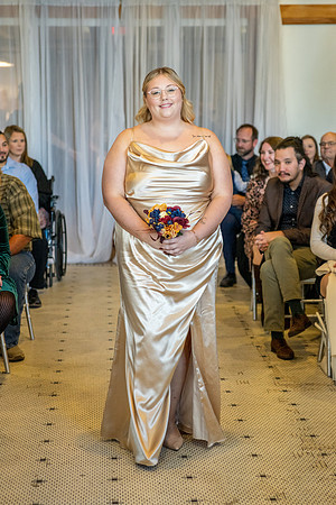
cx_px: 168
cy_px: 252
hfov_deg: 19.5
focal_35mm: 70
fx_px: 980
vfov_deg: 28.8
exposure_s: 1/200
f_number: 2.8
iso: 2500
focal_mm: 70
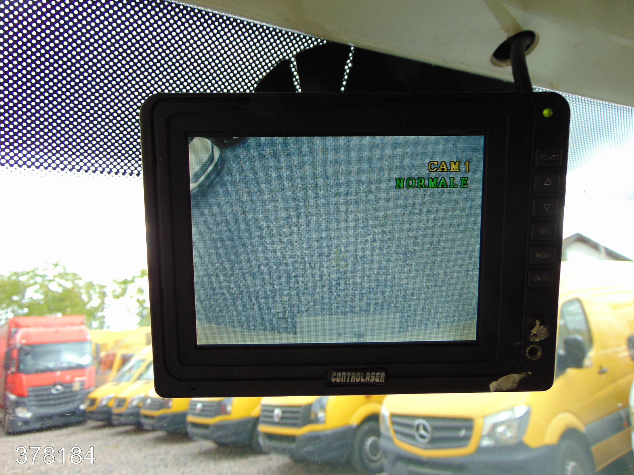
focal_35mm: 25
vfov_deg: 54.9
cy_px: 238
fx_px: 458
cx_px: 317
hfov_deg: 69.4
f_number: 3
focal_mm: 4.5
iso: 80
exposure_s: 1/100
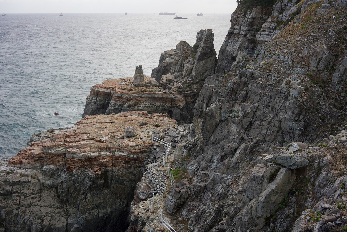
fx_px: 337
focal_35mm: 35
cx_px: 174
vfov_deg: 37.9
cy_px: 116
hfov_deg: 54.4
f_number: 11
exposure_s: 1/80
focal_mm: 35
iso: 100
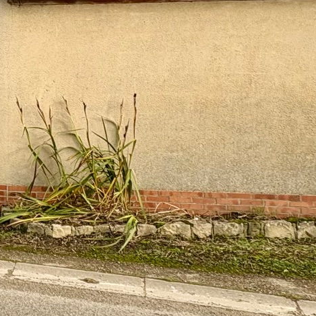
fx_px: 558
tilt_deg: +7.4
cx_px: -113
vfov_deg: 30.0
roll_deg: -0.4
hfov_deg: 26.1
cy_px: 21
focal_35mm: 54
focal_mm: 2.22
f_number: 2.2
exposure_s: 1/394
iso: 40
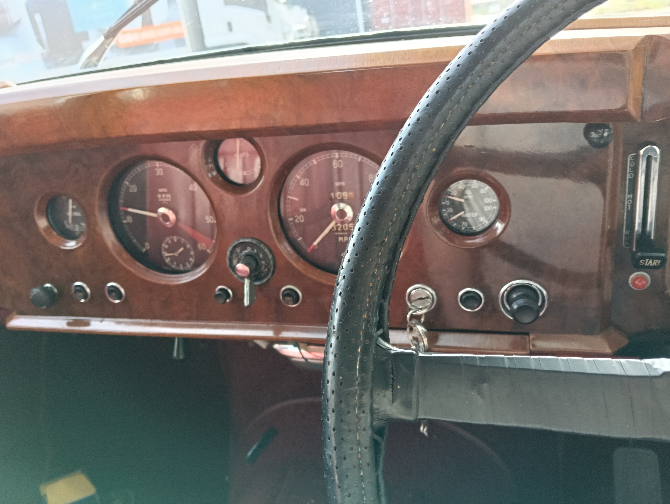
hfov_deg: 65.2
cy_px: 252
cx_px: 335
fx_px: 523
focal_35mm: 27
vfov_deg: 51.5
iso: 125
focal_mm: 3.98
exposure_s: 1/33.3
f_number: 1.8
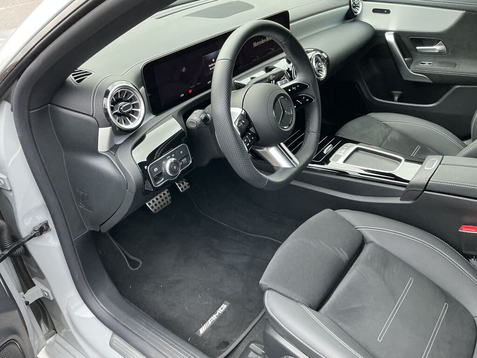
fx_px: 400
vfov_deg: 48.2
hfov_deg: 61.7
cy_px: 179
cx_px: 238
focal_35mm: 29
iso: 200
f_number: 1.8
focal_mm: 3
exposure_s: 1/60
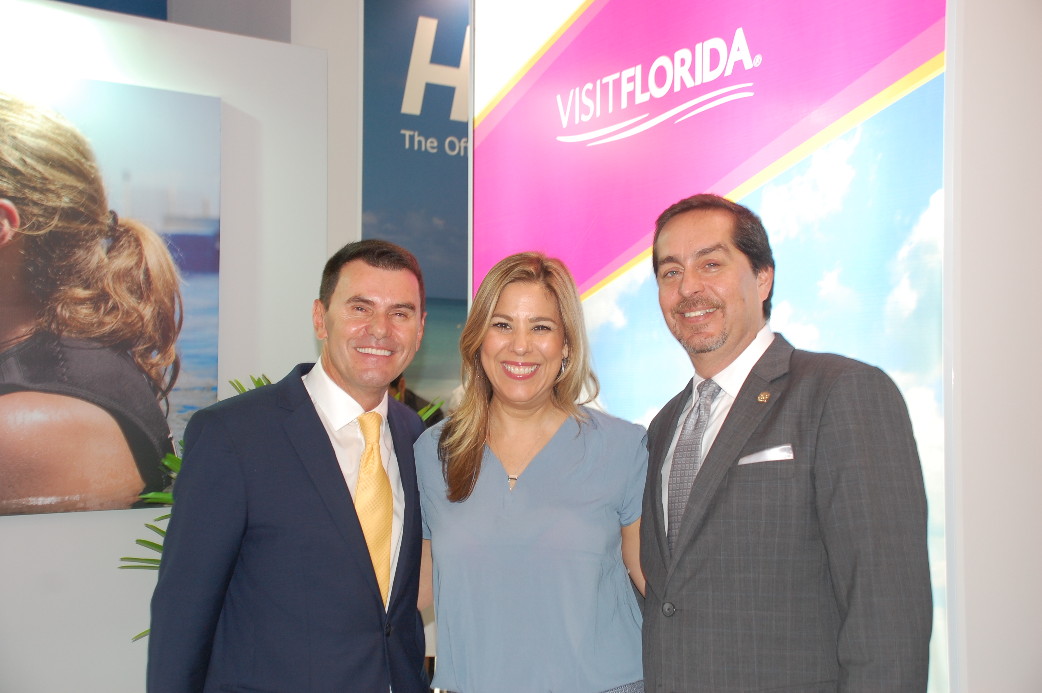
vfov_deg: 28.9
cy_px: 346
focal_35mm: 46
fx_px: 1345
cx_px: 521
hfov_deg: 42.4
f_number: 4.2
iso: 400
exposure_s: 1/60
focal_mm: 31
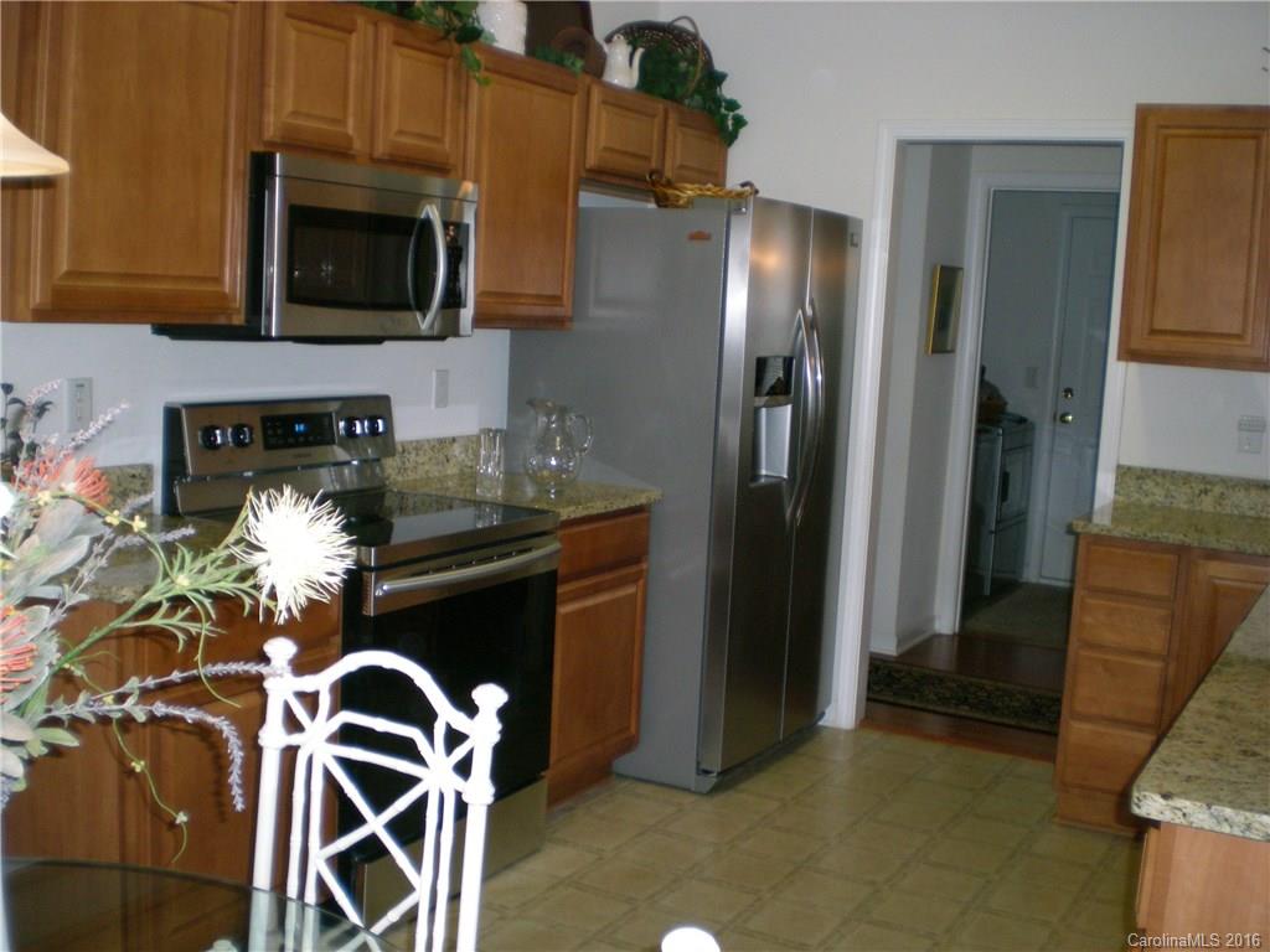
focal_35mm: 38
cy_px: 476
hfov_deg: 49.0
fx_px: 1394
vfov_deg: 37.7
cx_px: 635
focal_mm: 6.3
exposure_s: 1/60
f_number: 3.1
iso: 201
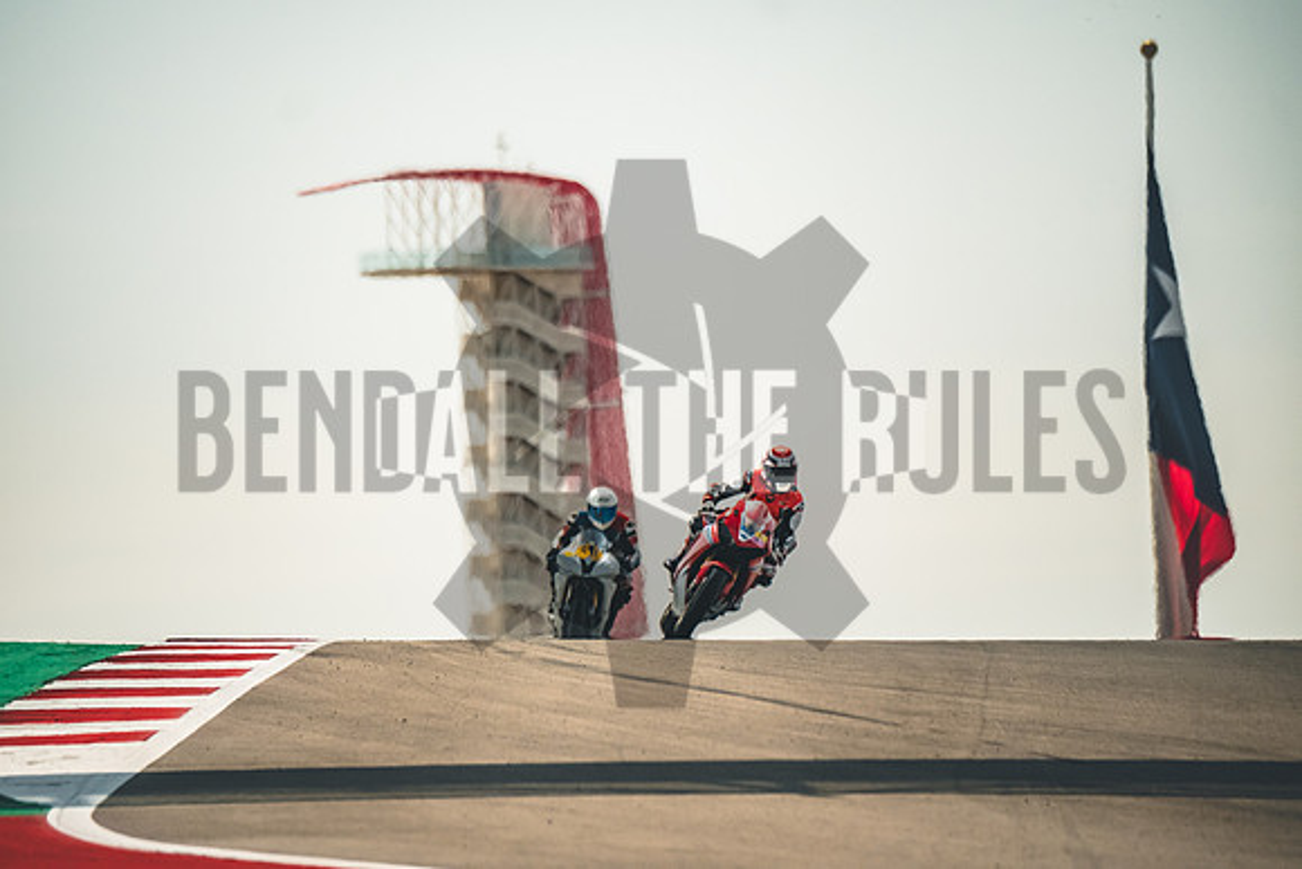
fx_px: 16929
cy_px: 434
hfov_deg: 4.4
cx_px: 651
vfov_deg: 2.9
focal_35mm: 468
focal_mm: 312
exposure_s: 1/2500
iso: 1000
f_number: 5.2
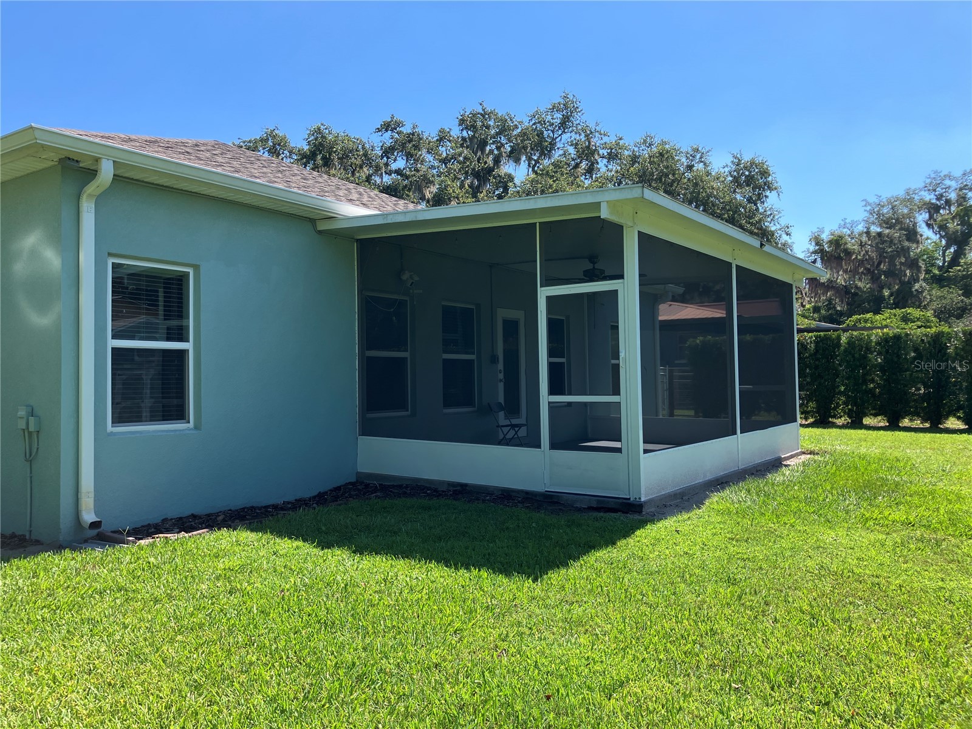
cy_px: 364
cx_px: 486
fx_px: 786
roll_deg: +0.8
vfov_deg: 49.7
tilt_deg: +3.3
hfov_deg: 63.4
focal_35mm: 28
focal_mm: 3.99
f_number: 1.8
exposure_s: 1/917
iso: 32
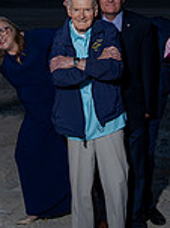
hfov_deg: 18.4
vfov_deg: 23.6
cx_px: 83
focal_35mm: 80
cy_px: 11
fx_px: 525
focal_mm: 28
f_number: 4
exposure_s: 1/200
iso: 200
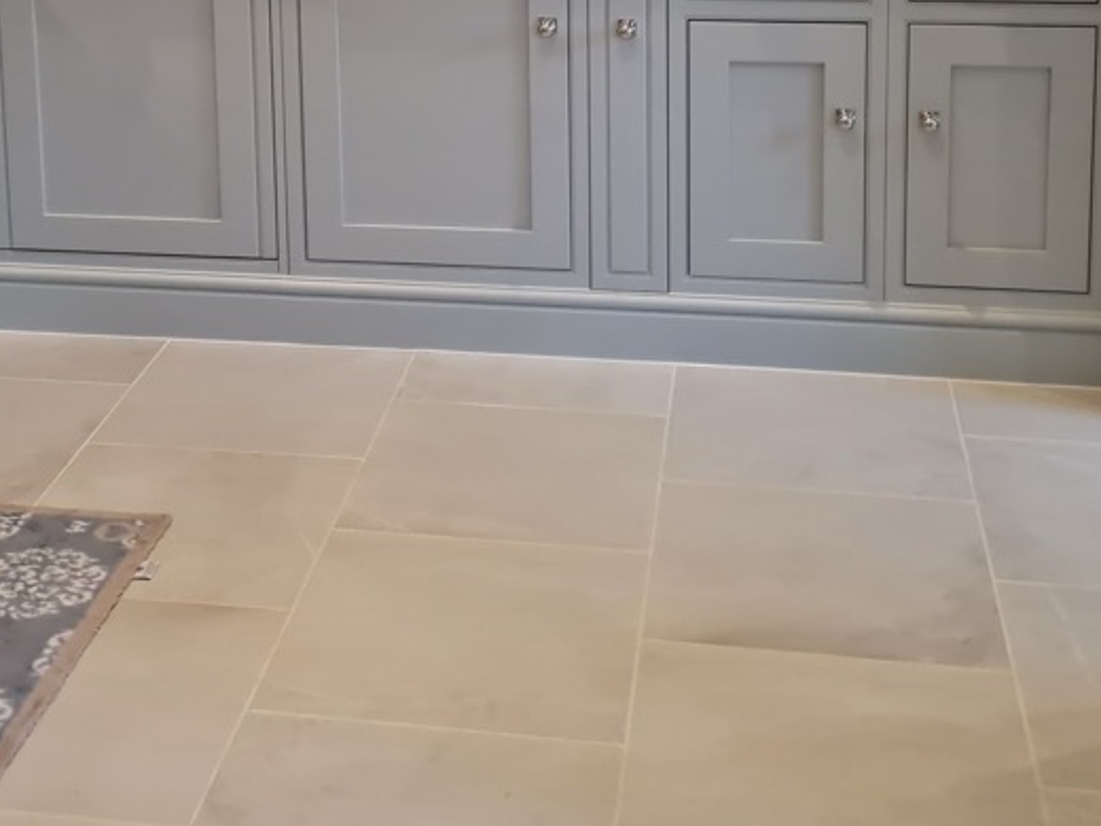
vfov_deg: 23.0
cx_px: 428
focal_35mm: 60
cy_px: -87
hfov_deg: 32.1
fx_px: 1908
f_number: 1.8
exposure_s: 1/100
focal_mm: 5.4
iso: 160
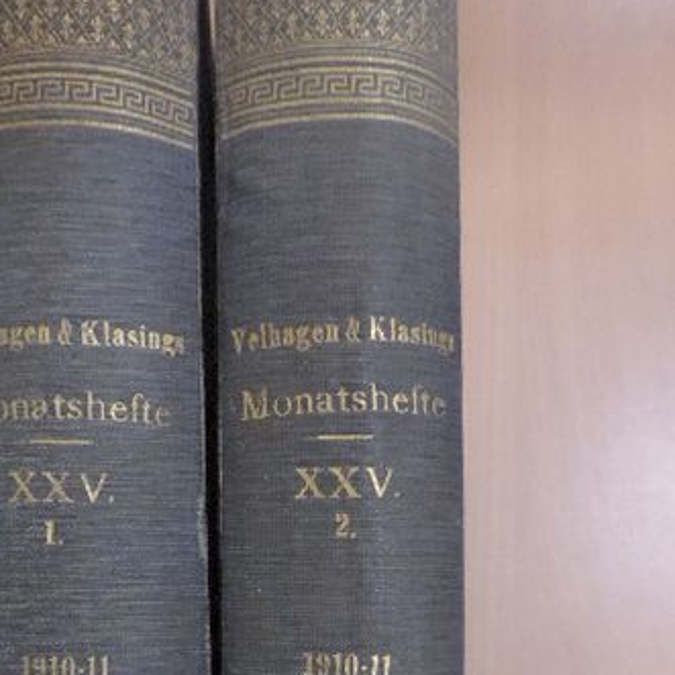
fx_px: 905
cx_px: 294
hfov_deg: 40.8
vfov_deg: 38.7
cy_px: 577
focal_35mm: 41
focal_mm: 4.3
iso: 1600
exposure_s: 1/100
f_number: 3
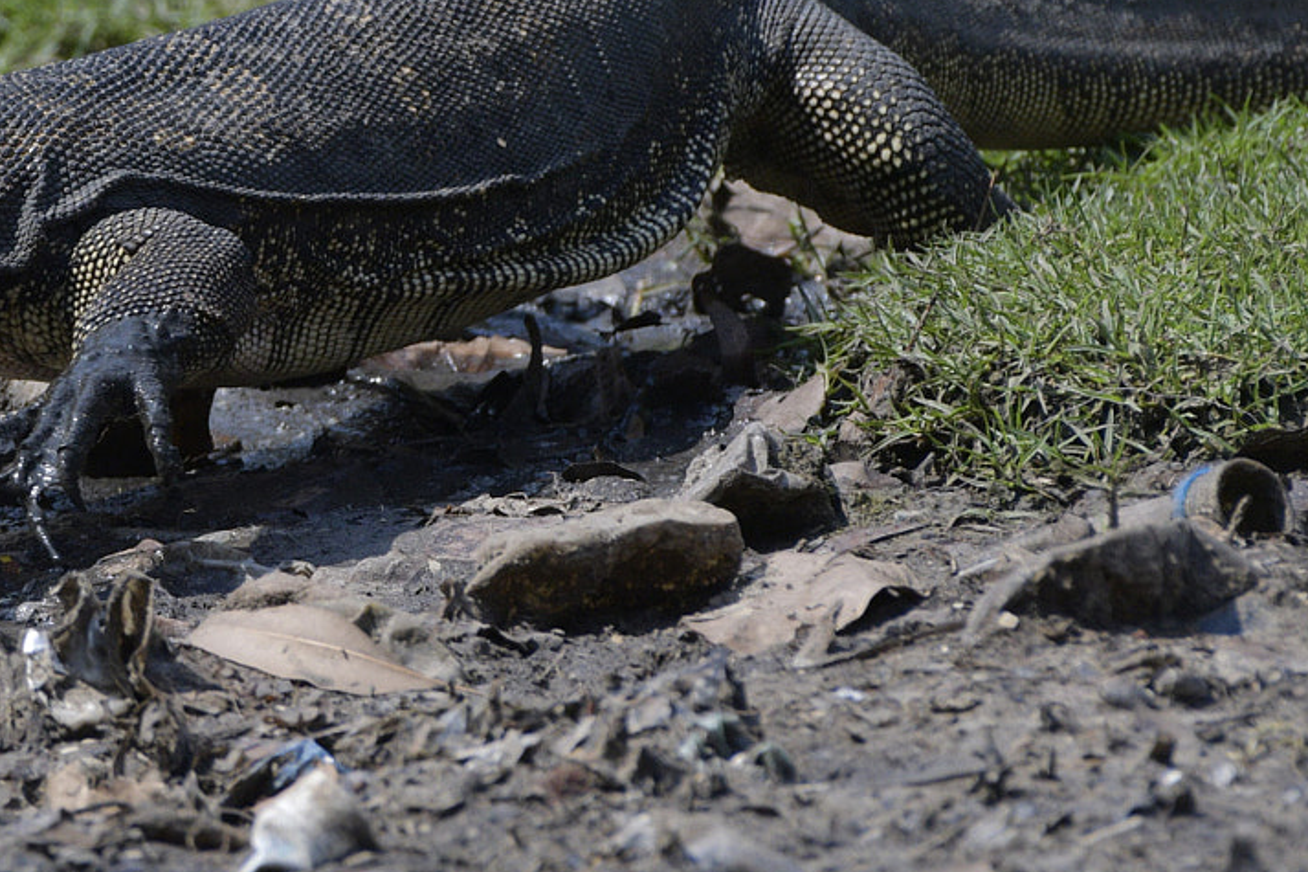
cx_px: -81
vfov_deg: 0.8
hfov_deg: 1.2
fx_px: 61167
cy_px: 263
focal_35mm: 1684
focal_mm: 500
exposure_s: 1/2000
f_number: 7.1
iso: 400
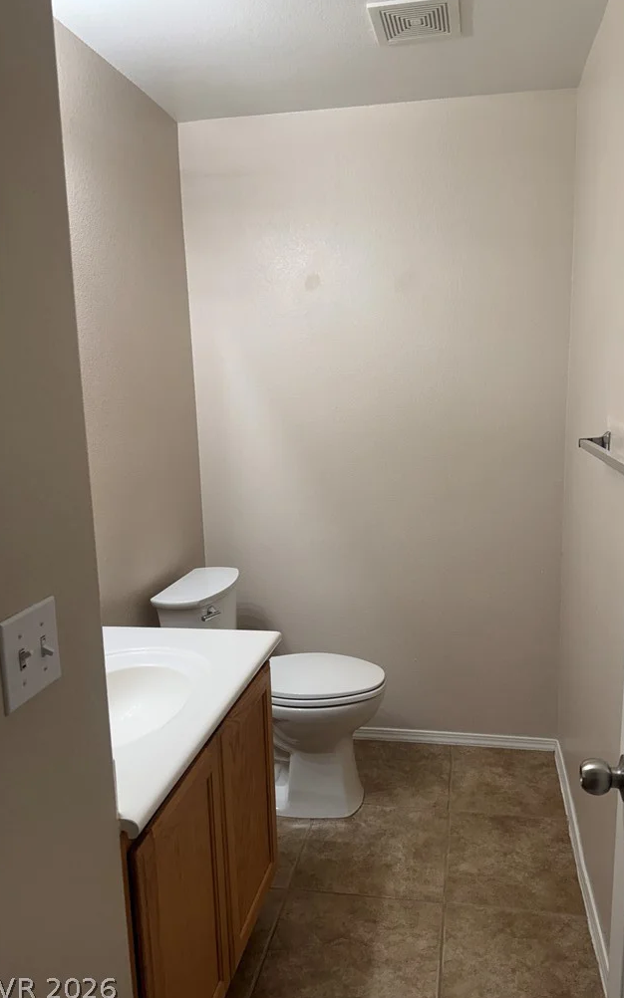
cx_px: 356
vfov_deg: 70.4
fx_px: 708
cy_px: 502
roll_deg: +1.6
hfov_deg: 47.4
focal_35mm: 26
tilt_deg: -10.5
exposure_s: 1/120
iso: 160
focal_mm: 6.76
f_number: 1.78
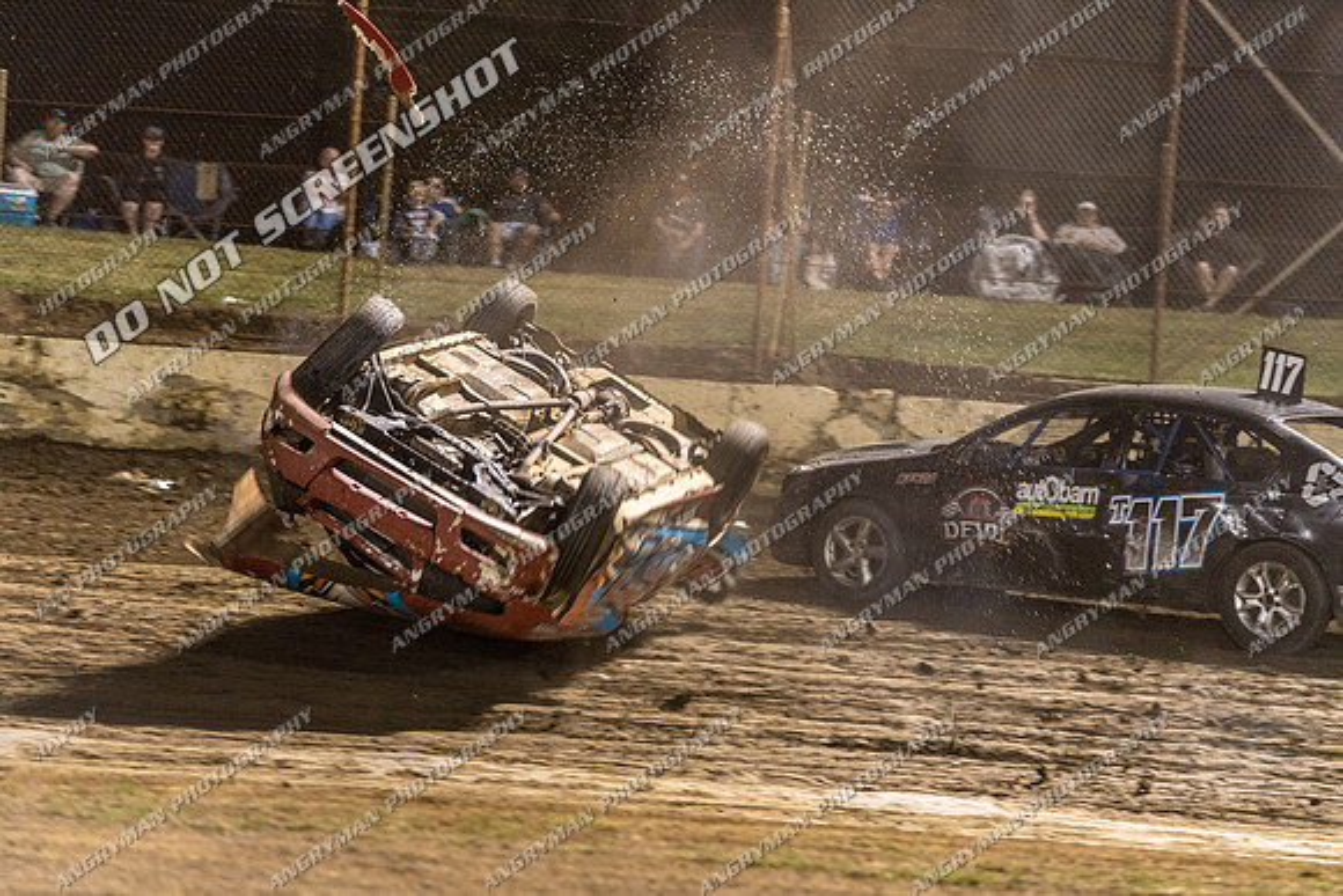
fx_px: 4291
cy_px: 448
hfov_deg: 17.8
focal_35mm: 115
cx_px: 672
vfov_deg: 11.9
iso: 1600
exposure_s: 1/160
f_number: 2.8
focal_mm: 115
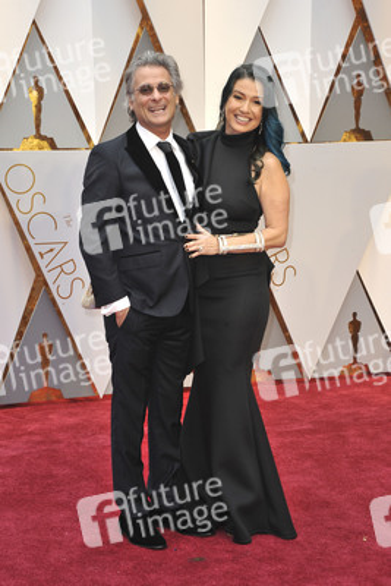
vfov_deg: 28.1
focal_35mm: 72
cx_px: 196
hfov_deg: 18.9
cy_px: 293
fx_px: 1172
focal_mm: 72
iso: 1000
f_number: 7.1
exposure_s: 1/250
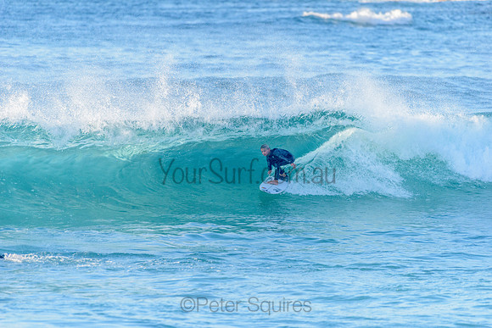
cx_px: 246
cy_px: 164
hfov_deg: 4.1
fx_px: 6835
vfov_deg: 2.8
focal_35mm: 500
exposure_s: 1/2000
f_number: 5.6
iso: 800
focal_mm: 500
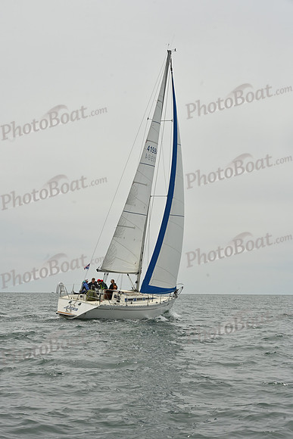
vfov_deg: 28.8
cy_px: 220
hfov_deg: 19.5
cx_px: 146
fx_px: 854
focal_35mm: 70
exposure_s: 1/1250
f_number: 13
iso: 320
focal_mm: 70
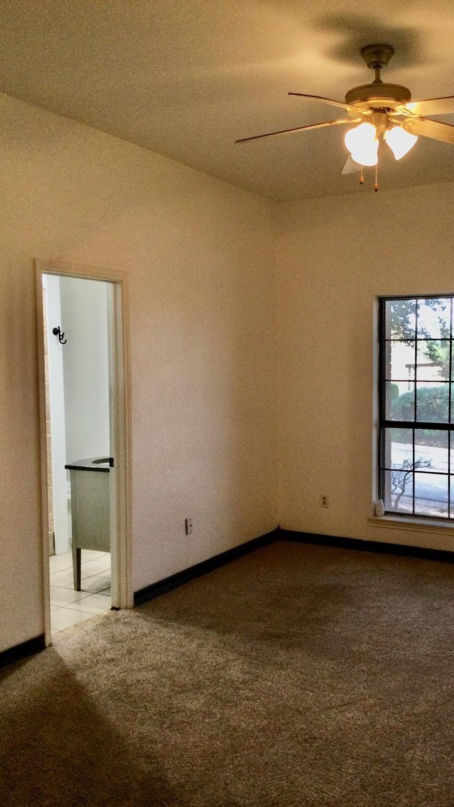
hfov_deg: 34.4
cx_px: 293
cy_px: 402
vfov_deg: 58.0
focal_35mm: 34
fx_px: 728
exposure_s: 1/30
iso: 125
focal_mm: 3.3
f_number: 2.4
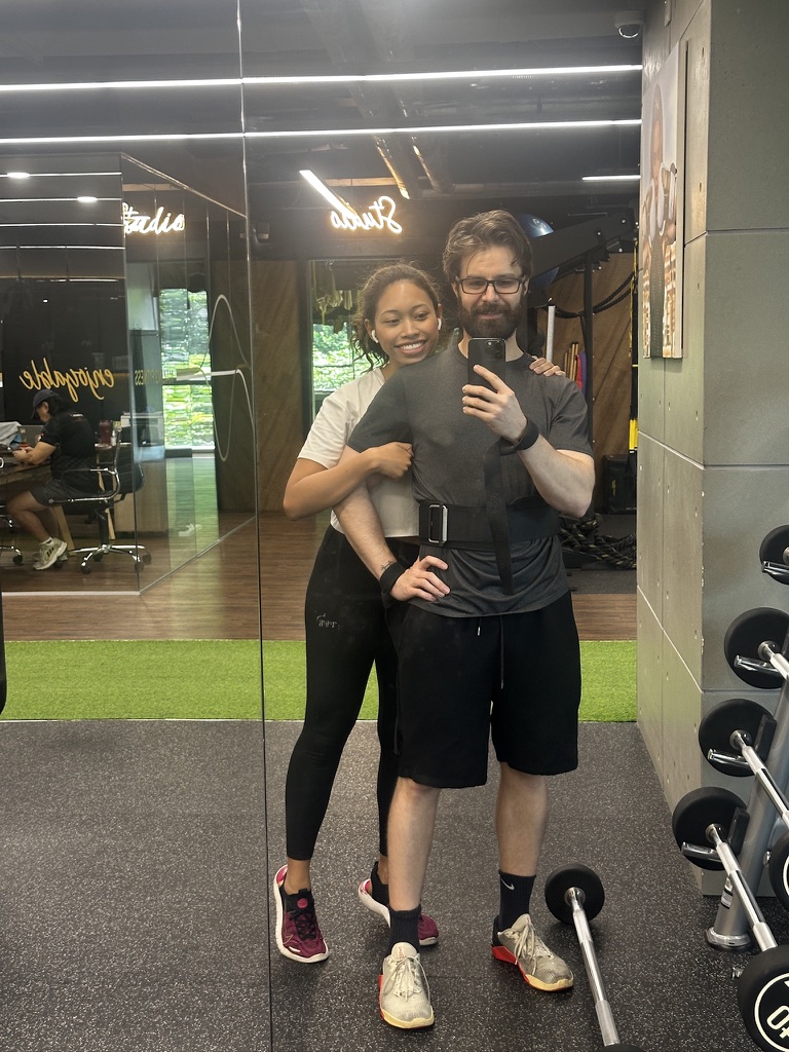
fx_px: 1459
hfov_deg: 30.3
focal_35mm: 48
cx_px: 394
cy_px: 526
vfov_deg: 39.7
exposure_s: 1/50
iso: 100
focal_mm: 6.86
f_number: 1.78
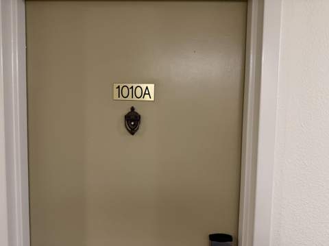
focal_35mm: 24
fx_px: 228
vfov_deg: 56.7
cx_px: 164
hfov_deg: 71.7
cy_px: 123
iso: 640
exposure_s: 1/60
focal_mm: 6.76
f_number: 1.78
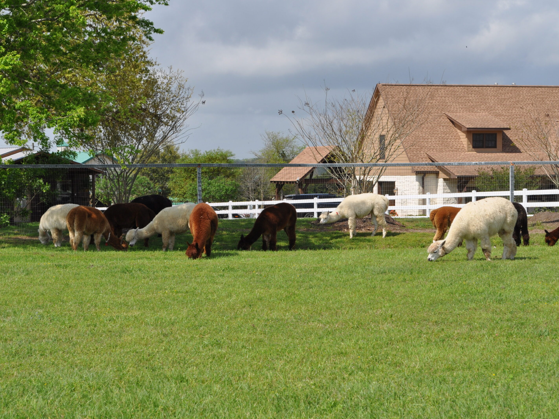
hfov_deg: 21.6
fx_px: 1462
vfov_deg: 16.3
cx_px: 257
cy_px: 212
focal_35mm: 91
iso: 200
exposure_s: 1/400
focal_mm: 55
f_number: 10
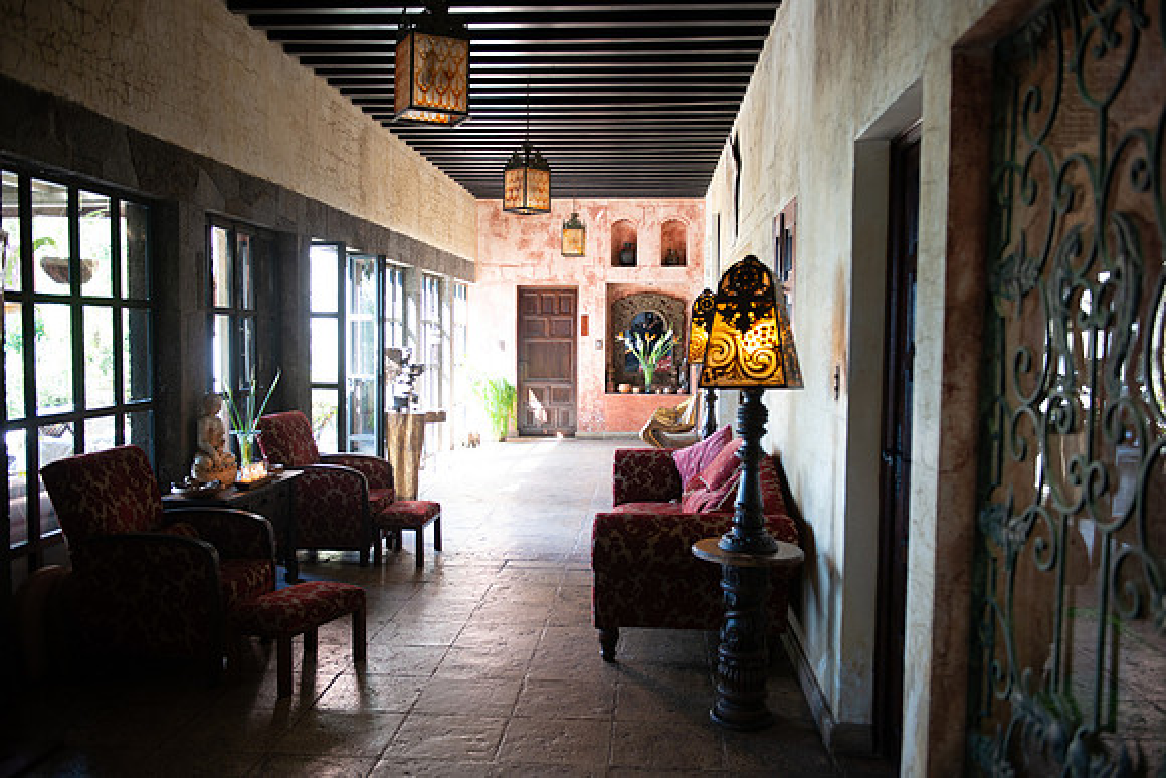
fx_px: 1004
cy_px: 389
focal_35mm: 31
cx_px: 583
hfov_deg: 60.3
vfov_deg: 42.3
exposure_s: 1/80
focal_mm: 31
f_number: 3.2
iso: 640
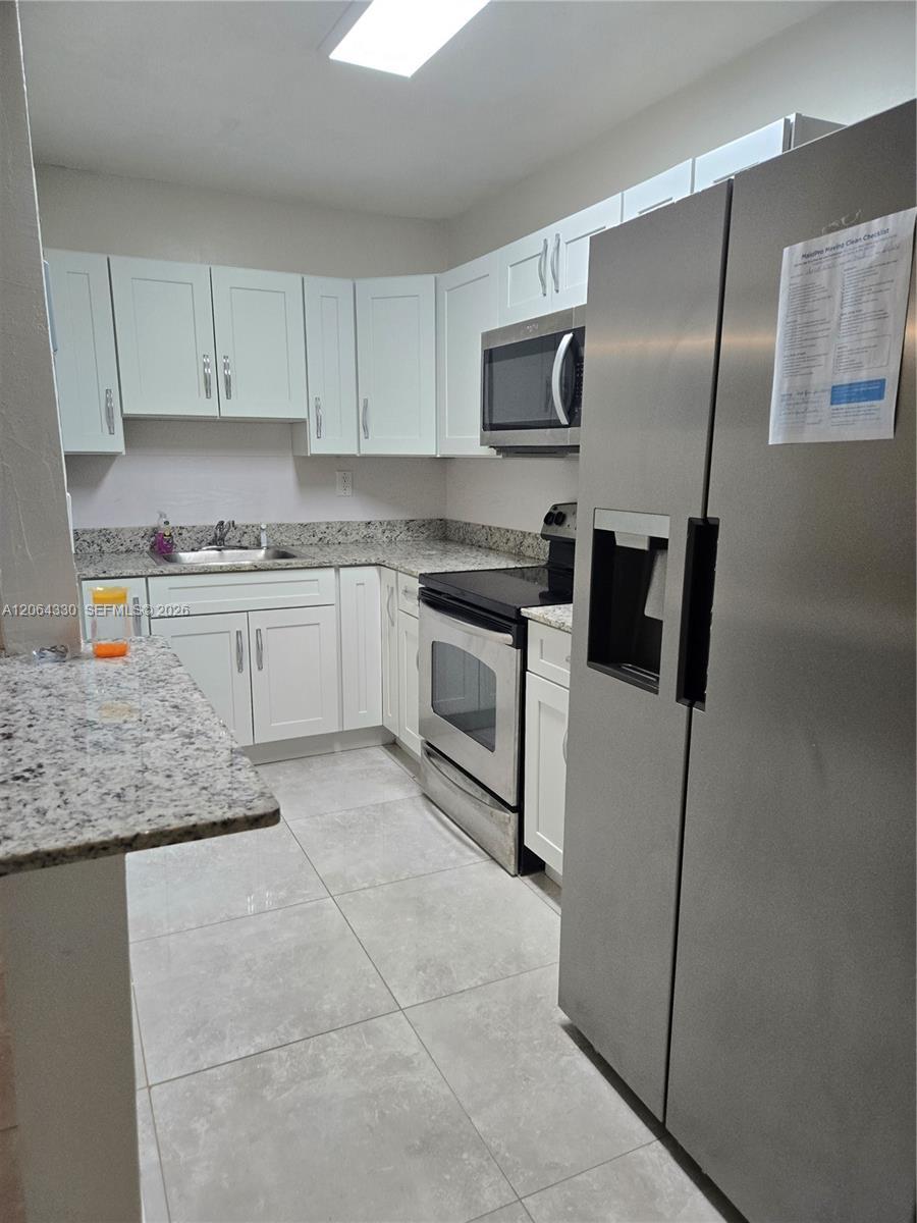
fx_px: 812
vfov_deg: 73.9
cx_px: 458
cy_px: 612
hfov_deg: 58.9
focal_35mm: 23
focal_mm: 5.4
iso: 125
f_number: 1.8
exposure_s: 1/120
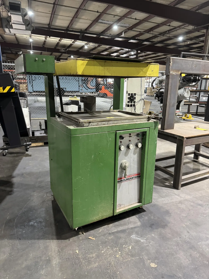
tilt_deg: -13.8
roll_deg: -1.0
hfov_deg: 56.8
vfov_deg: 71.6
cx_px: 104
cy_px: 140
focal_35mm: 24
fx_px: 193
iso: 500
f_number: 1.78
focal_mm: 6.76
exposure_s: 1/60
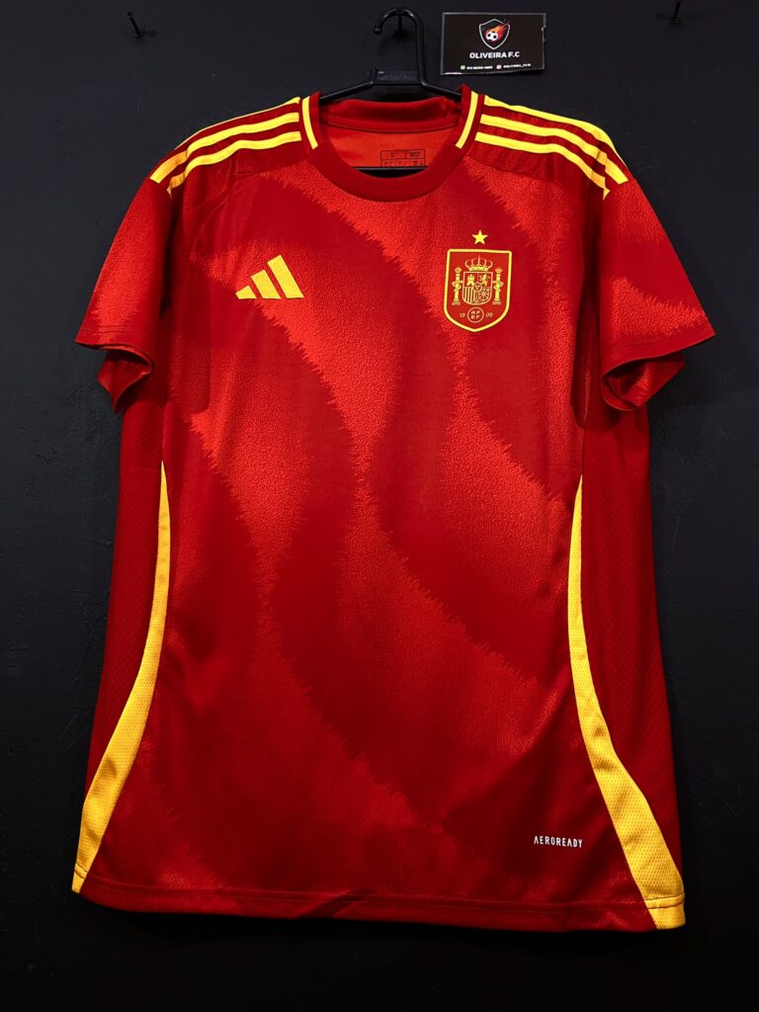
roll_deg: -1.0
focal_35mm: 26
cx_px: 380
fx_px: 760
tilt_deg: +14.1
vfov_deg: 67.3
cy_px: 506
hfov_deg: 53.1
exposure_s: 1/60
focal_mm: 4.25
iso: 250
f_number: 1.8
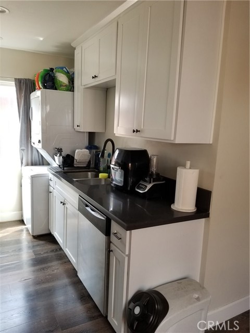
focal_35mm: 26
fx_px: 250
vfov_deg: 67.3
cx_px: 125
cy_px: 166
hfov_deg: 53.1
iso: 80
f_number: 1.7
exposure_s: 1/60
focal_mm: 4.3
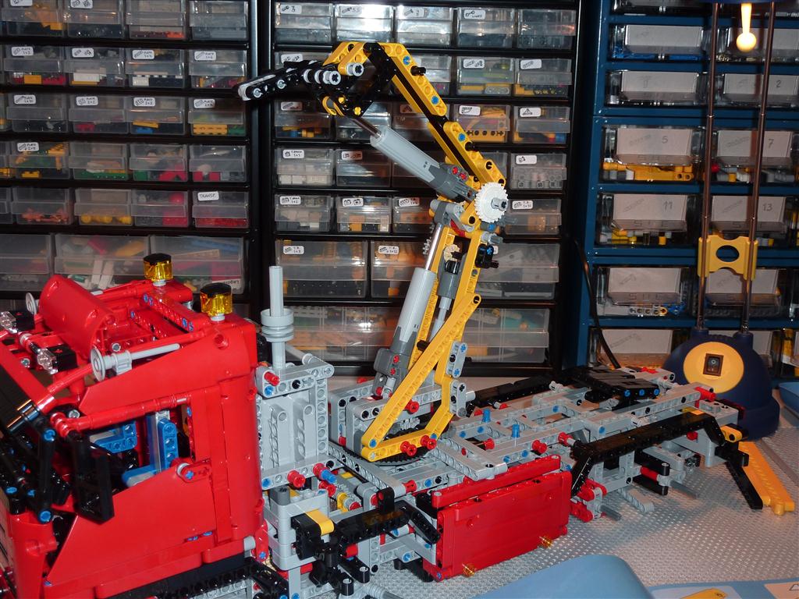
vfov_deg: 34.3
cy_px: 300
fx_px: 969
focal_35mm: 42
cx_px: 400
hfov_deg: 44.8
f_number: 3.7
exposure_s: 1/30
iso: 100
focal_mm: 6.9
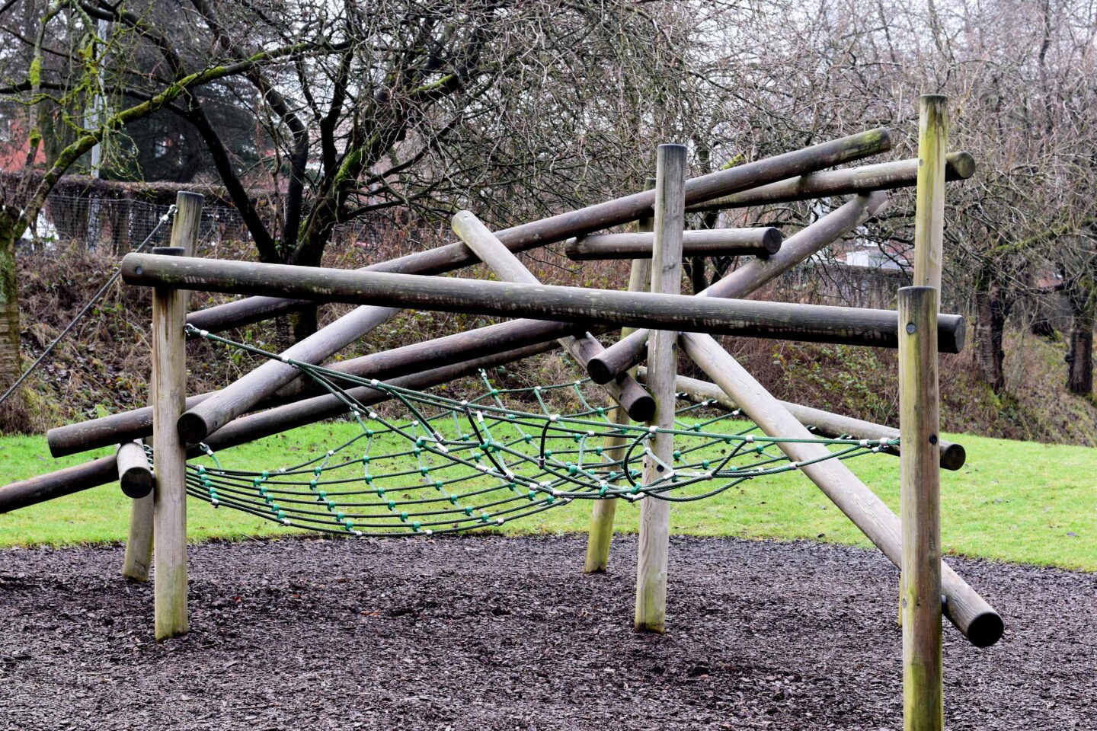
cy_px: 366
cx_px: 548
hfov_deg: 27.0
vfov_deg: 18.2
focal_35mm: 75
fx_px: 2285
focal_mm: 50
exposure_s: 1/60
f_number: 8
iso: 450
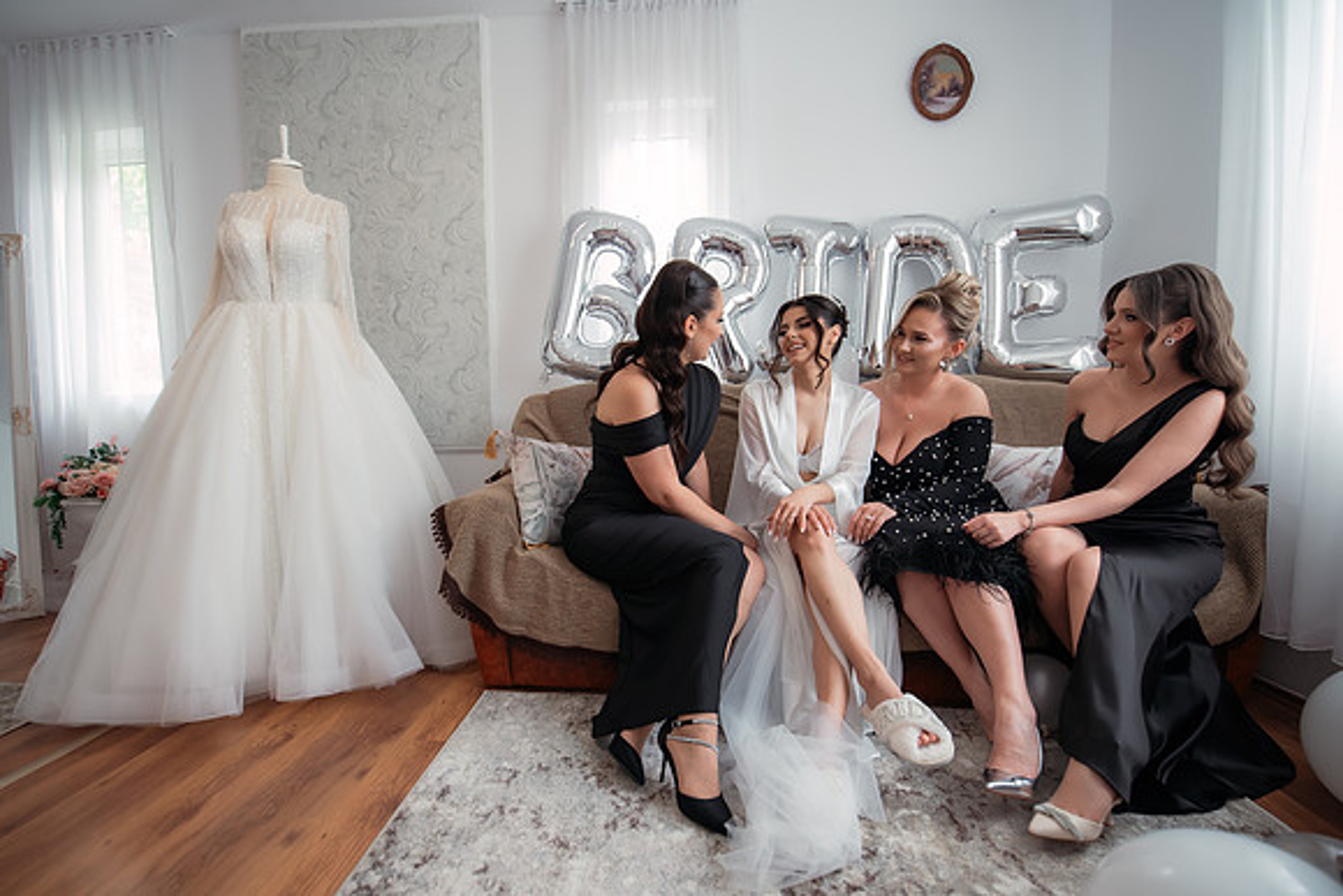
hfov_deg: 96.7
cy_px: 477
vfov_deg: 73.8
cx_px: 628
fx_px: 596
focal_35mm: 16
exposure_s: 1/250
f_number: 2.8
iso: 1250
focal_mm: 15
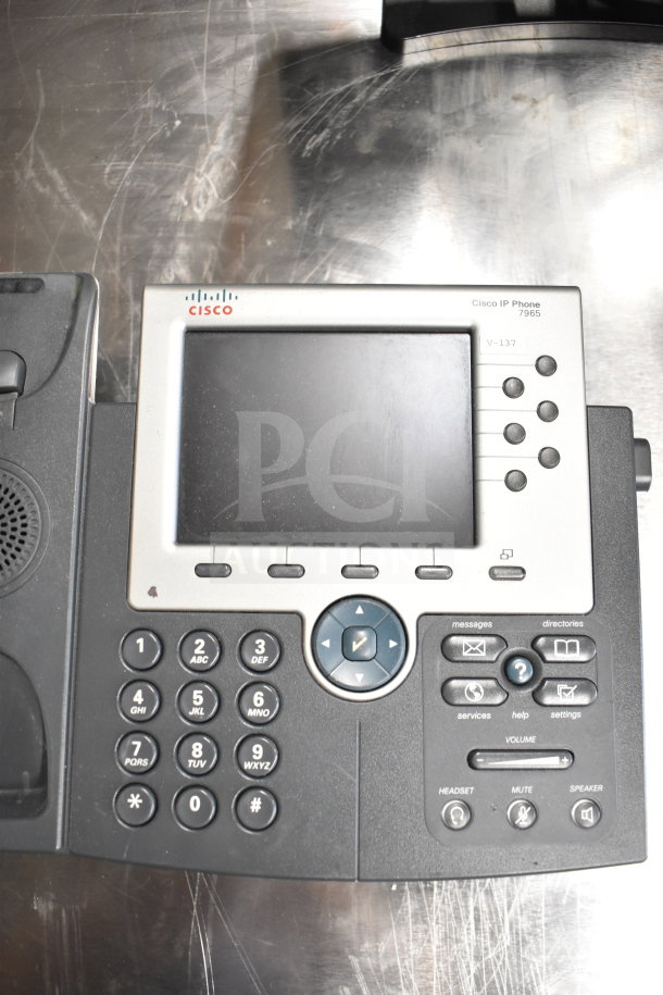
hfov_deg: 40.0
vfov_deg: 57.2
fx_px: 912
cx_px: 332
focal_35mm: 33
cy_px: 498
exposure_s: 1/30
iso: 2000
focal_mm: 22
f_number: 3.8
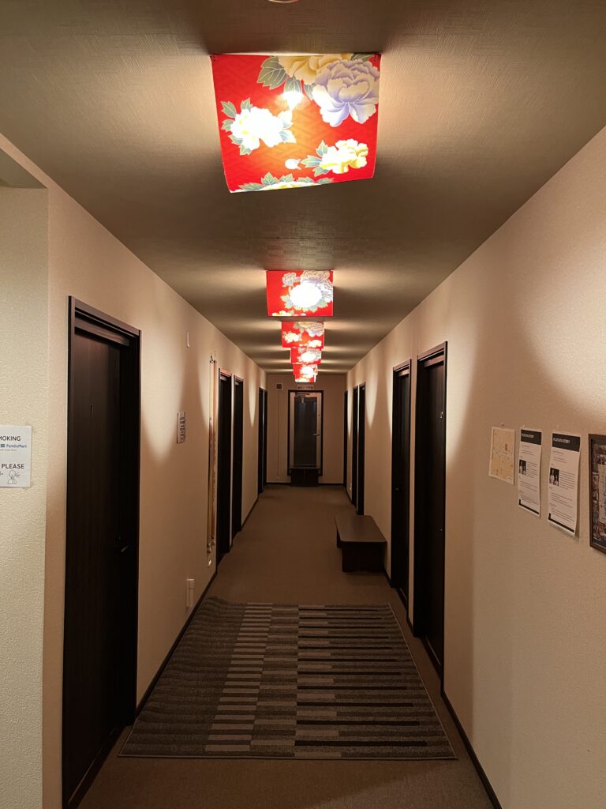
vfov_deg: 67.3
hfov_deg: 53.1
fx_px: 607
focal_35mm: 26
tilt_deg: +0.5
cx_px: 303
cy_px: 404
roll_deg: +0.5
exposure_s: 1/40
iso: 400
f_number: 1.6
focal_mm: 5.1
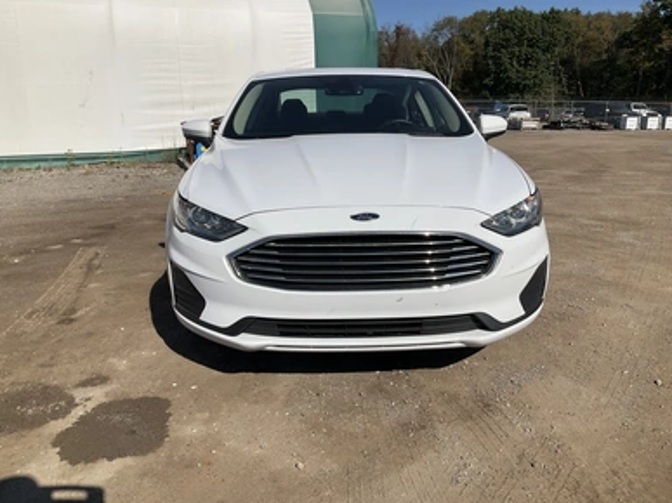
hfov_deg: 60.0
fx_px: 582
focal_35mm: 30
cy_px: 258
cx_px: 328
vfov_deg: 46.8
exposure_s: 1/4785
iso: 25
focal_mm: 3
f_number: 1.8
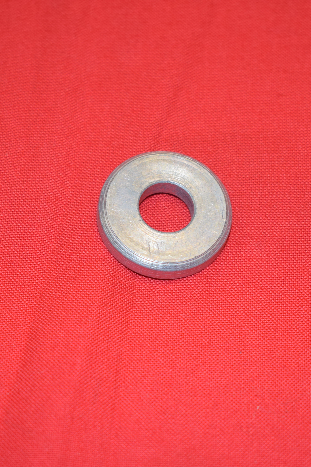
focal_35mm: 91
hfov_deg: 15.0
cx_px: 167
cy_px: 235
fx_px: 1179
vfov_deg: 22.4
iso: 500
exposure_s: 1/80
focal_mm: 40
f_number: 5
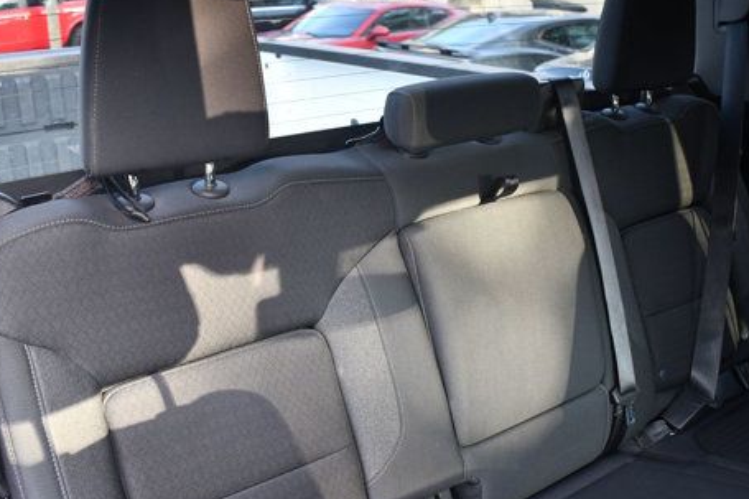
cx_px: 370
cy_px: 261
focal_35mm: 38
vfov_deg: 35.0
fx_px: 790
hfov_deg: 50.7
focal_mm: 18
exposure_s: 1/125
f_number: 3.5
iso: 900
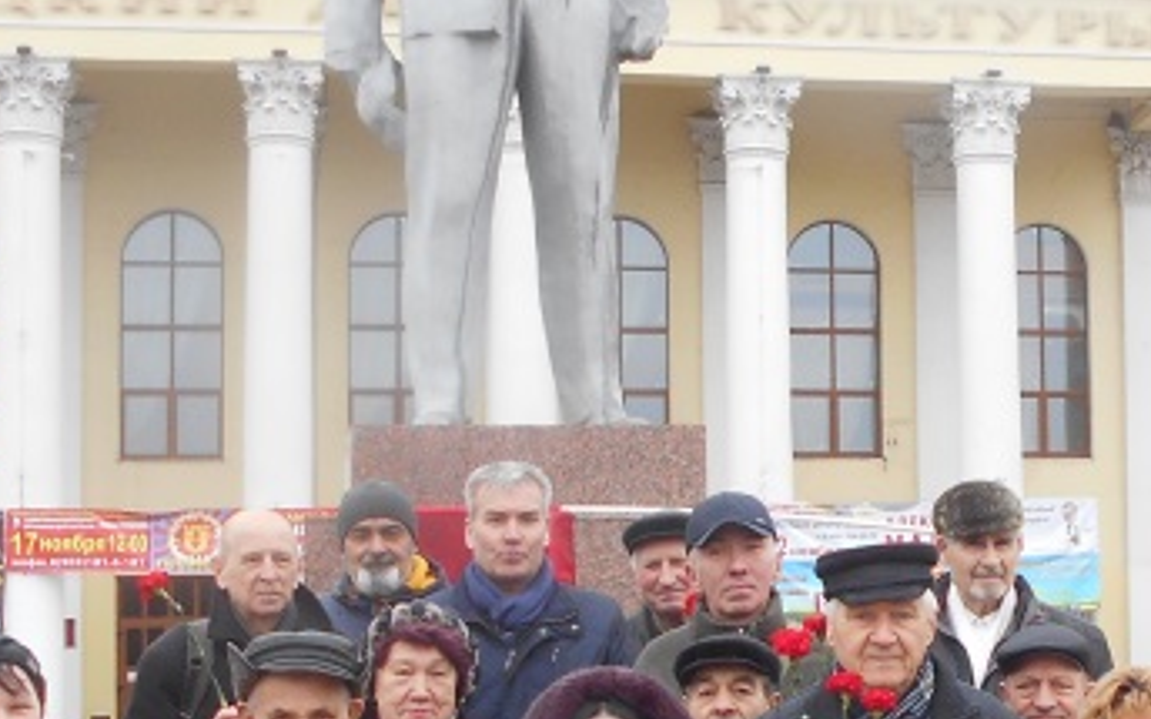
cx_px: 917
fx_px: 2572
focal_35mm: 82
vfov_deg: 15.9
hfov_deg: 24.8
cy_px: 528
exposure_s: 1/60
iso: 80
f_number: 3.2
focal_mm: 4.6
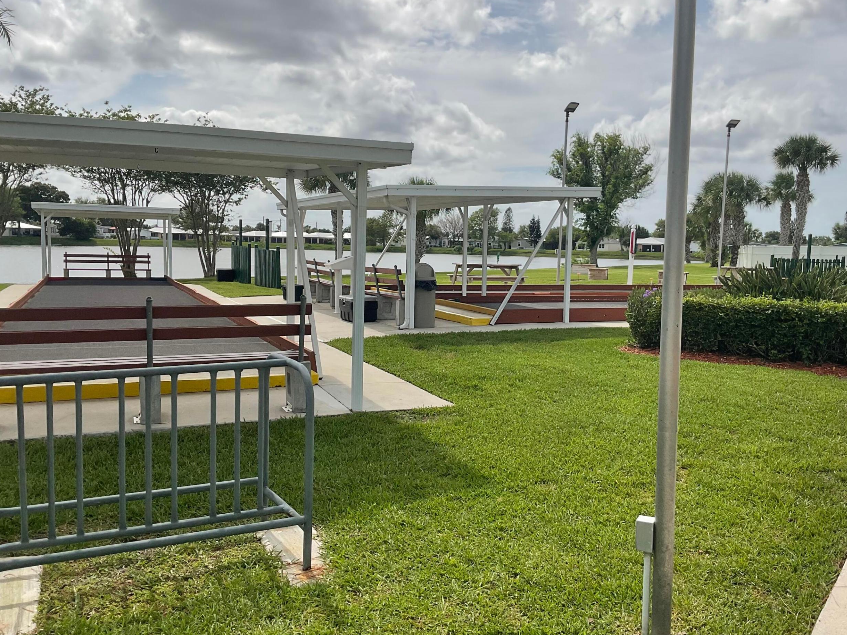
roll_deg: -1.5
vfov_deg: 41.8
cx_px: 463
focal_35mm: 34
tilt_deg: -5.9
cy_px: 315
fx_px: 832
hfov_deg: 53.9
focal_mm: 3
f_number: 1.8
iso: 20
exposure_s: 1/3788
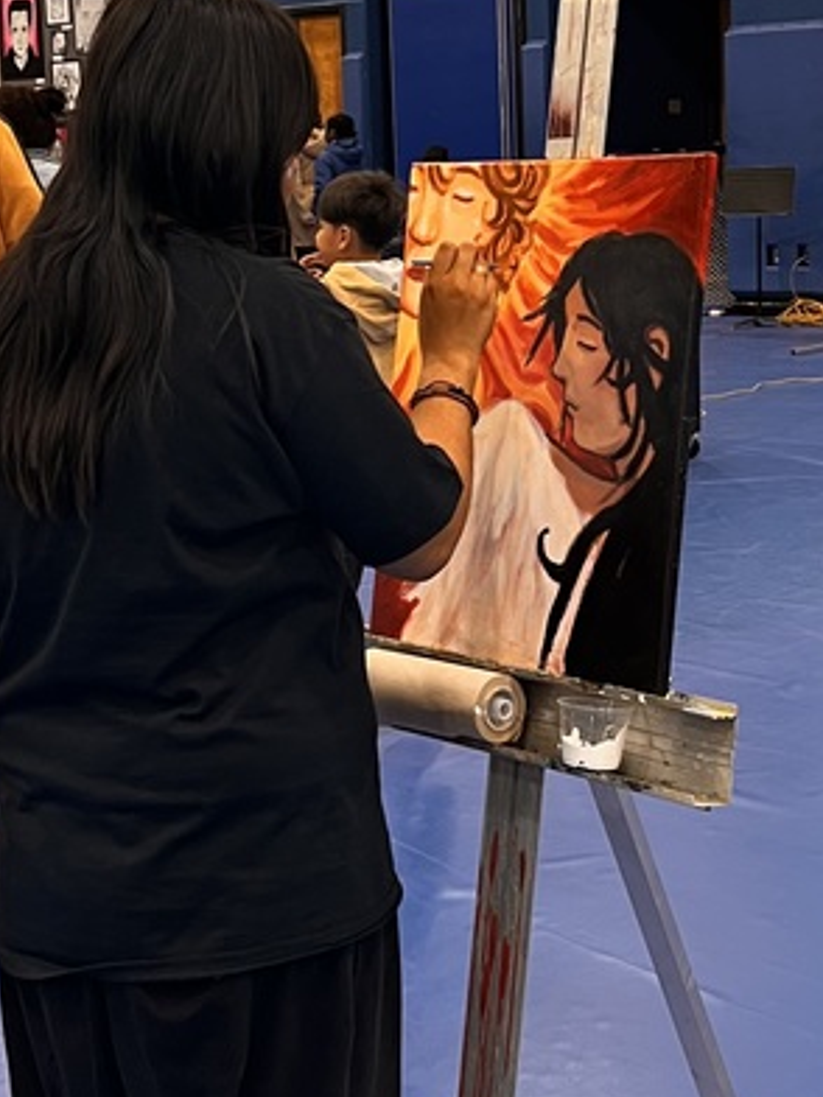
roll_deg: +1.5
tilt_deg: -7.7
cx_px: 425
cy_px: 417
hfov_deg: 21.6
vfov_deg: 28.5
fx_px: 2156
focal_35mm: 68
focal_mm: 5.7
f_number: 1.5
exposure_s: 1/60
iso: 100
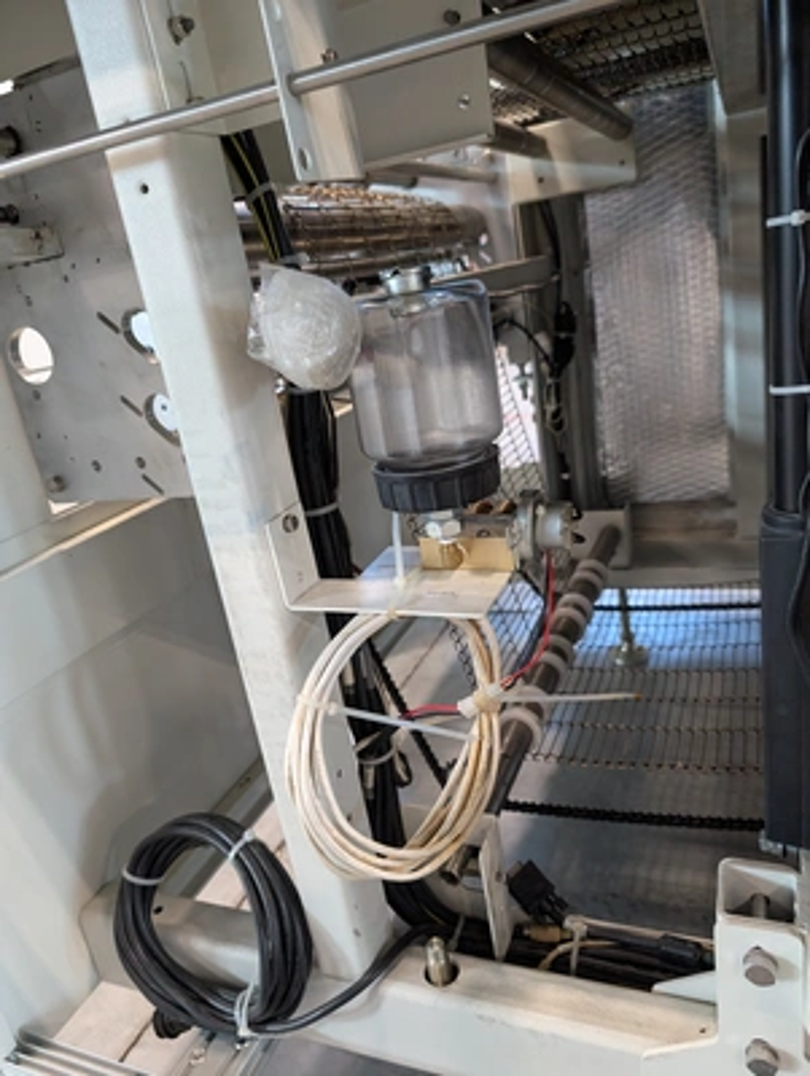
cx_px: 405
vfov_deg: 71.5
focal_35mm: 24
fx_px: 747
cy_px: 538
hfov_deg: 56.9
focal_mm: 6.9
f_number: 1.68
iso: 1412
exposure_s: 1/262
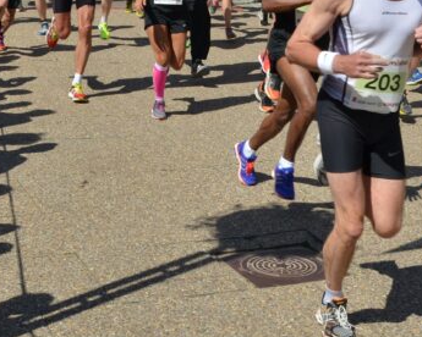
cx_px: 263
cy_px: -39
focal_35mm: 75
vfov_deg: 19.5
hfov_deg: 25.3
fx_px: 937
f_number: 9
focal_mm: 18
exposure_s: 1/500
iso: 125
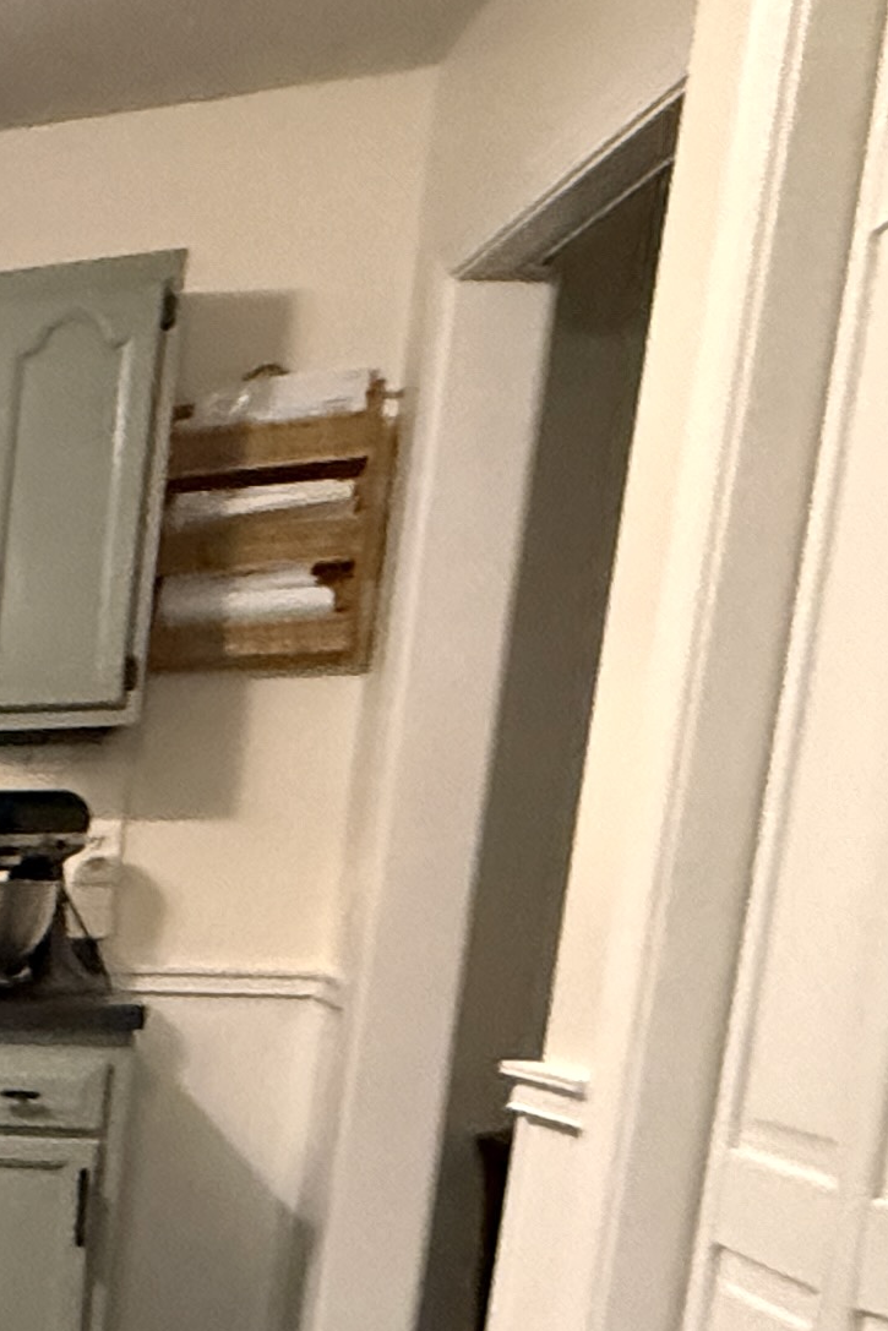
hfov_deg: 14.7
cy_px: 1190
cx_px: -1280
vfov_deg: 34.8
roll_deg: -0.3
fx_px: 1997
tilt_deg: -6.7
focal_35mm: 54
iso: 1000
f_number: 2.2
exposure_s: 1/60
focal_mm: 2.22
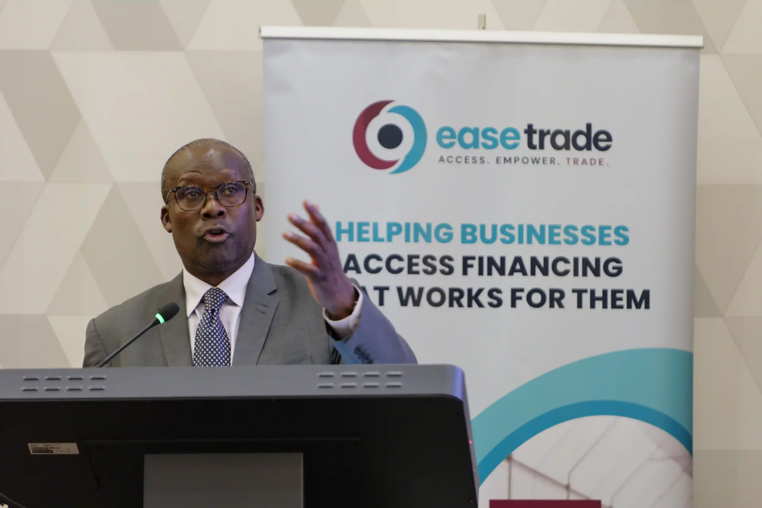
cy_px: 254
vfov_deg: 7.3
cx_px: 381
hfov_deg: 10.9
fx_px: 3979
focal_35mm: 188
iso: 3200
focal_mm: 188
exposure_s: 1/125
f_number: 3.5
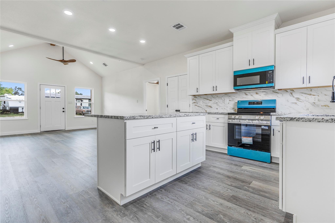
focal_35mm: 17
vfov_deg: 70.4
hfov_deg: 93.3
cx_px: 168
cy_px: 112
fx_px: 158
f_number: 5
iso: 400
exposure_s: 1/30
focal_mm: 17
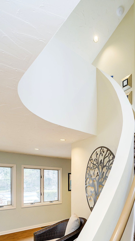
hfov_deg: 43.7
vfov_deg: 71.1
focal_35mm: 24
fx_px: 153
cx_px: 121
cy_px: 181
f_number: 4
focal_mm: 10
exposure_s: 1/10
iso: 640
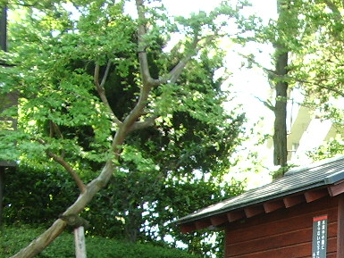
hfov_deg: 19.5
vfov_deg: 15.2
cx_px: 441
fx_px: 924
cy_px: 332
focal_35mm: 93
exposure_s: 1/60
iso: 100
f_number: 2.6
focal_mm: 5.8
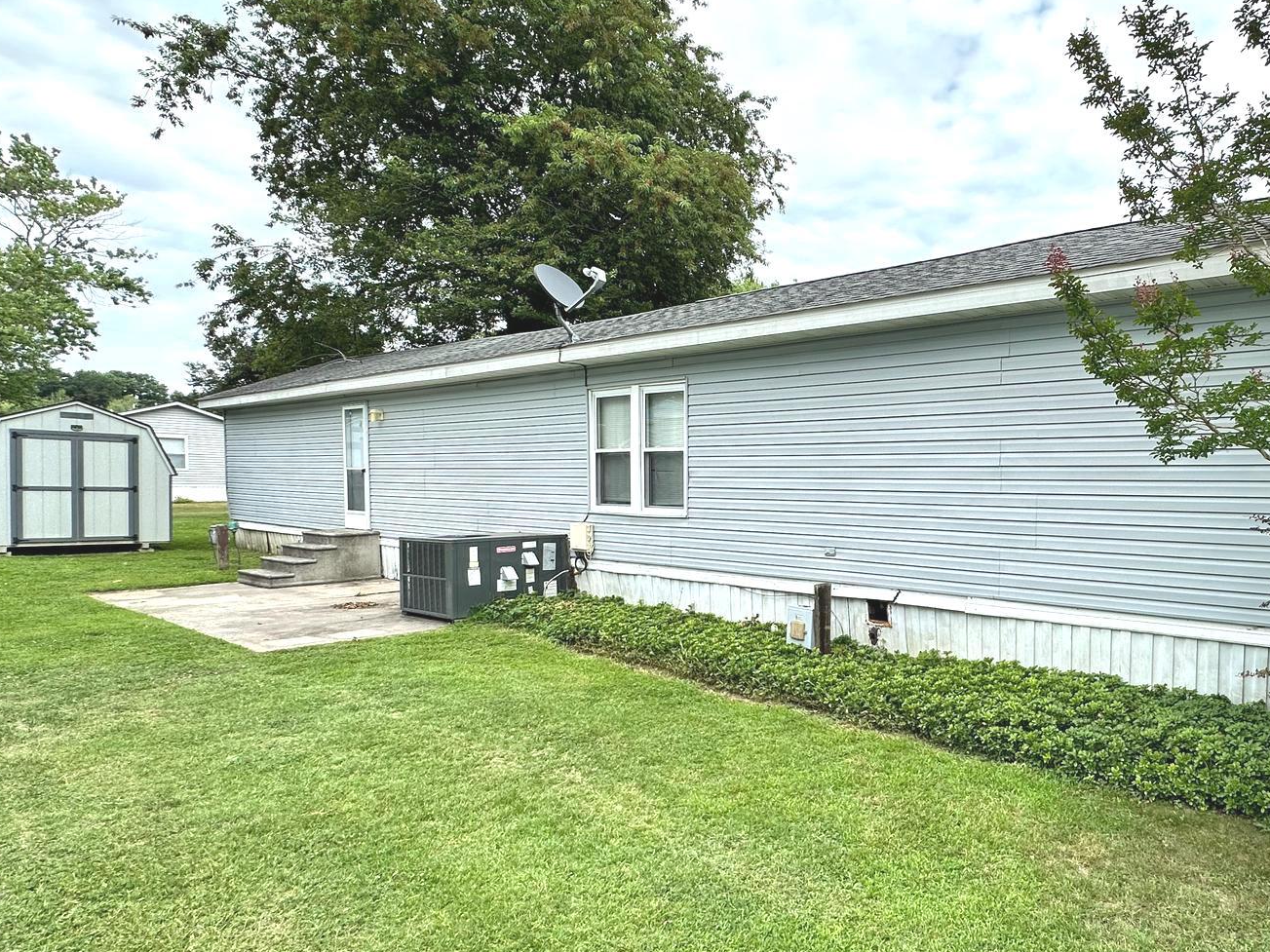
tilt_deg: -2.6
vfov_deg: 61.0
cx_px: 891
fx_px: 807
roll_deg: -1.1
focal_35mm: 22
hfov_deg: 73.0
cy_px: 518
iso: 40
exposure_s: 1/947
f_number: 2.2
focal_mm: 2.22
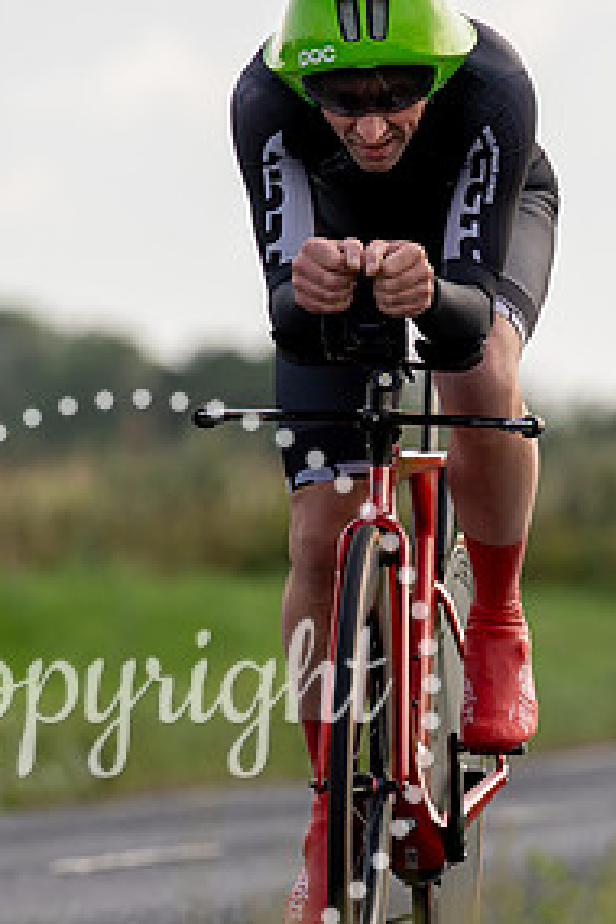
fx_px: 17247
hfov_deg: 2.0
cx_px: 228
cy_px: 463
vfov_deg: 3.1
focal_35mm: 672
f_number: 3.2
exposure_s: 1/1000
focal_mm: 165
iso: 100
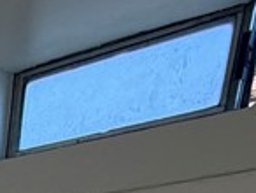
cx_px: -247
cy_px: 611
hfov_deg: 15.9
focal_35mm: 98
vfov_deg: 10.2
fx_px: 726
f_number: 2.2
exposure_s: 1/120
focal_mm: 2.22
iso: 64
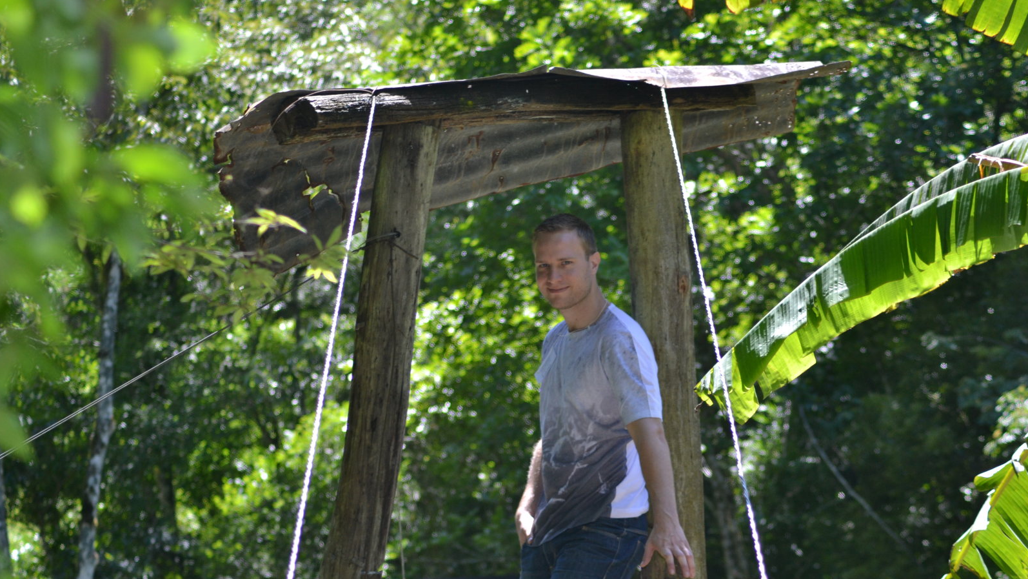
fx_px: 3353
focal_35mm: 123
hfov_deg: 17.4
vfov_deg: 9.9
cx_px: 514
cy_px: 325
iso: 400
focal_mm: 78
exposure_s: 1/200
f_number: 4
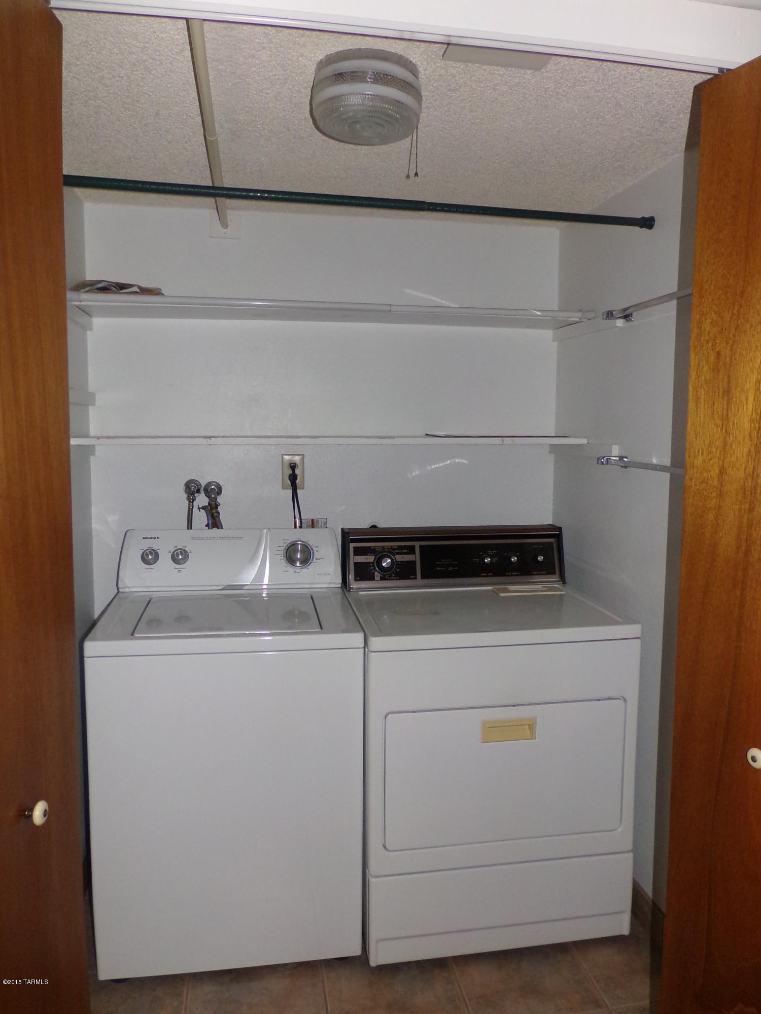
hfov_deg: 53.1
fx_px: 762
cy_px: 507
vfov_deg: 67.3
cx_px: 380
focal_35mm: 26
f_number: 3.2
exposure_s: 1/60
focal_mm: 4.7
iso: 200
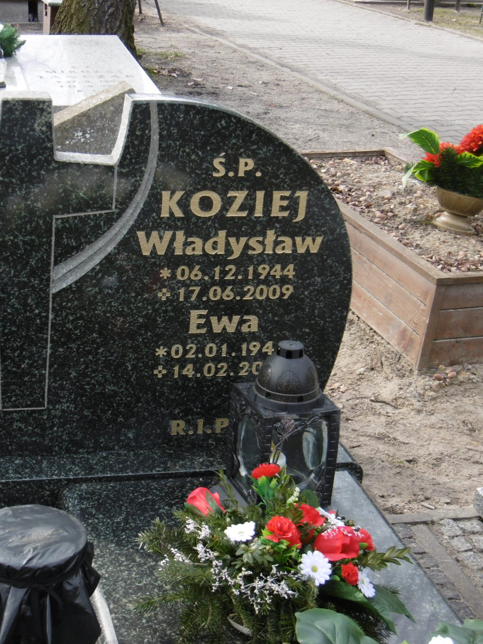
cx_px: 149
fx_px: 1284
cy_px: 321
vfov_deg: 28.2
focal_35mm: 69
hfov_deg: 21.2
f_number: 4
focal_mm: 9.2
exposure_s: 1/125
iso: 100
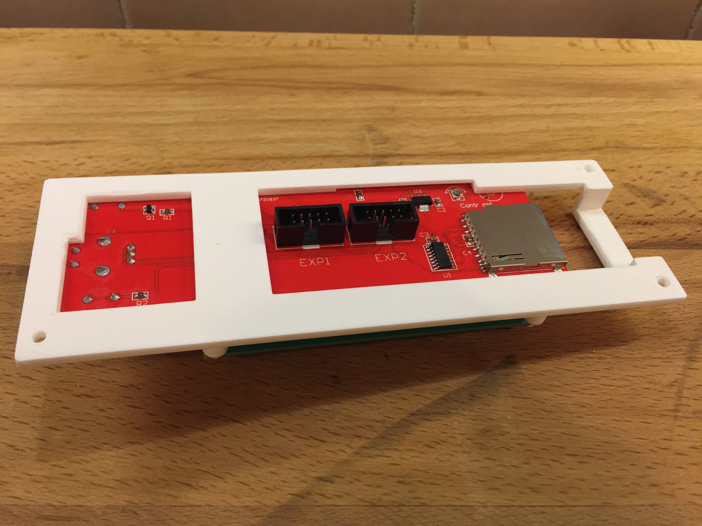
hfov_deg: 61.7
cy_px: 263
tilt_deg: -49.6
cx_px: 351
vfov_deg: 48.2
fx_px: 588
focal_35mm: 29
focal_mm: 4.15
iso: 64
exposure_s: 1/33
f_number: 2.2
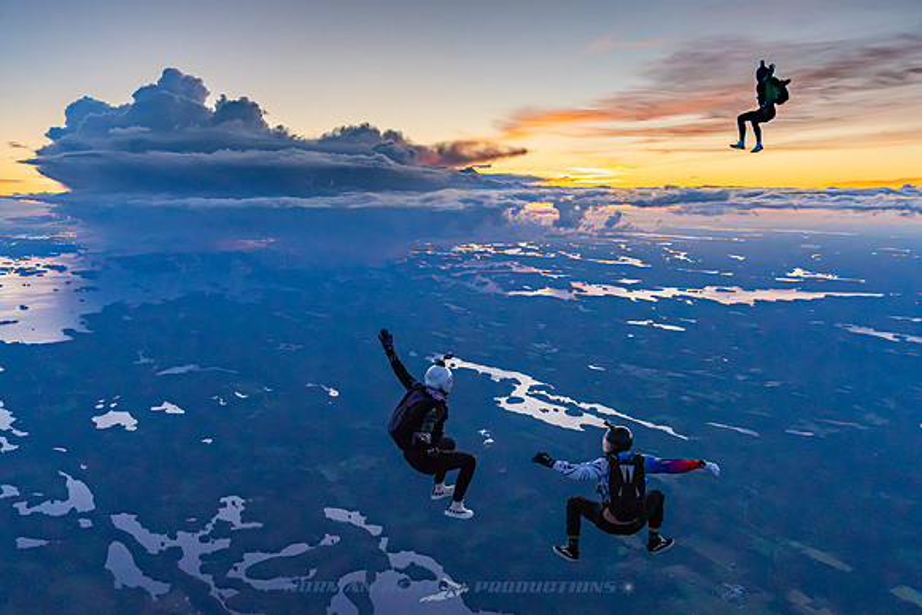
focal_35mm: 29
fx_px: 755
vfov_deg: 44.3
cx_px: 475
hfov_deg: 62.8
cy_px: 307
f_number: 4
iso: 1000
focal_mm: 28
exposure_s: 1/2000
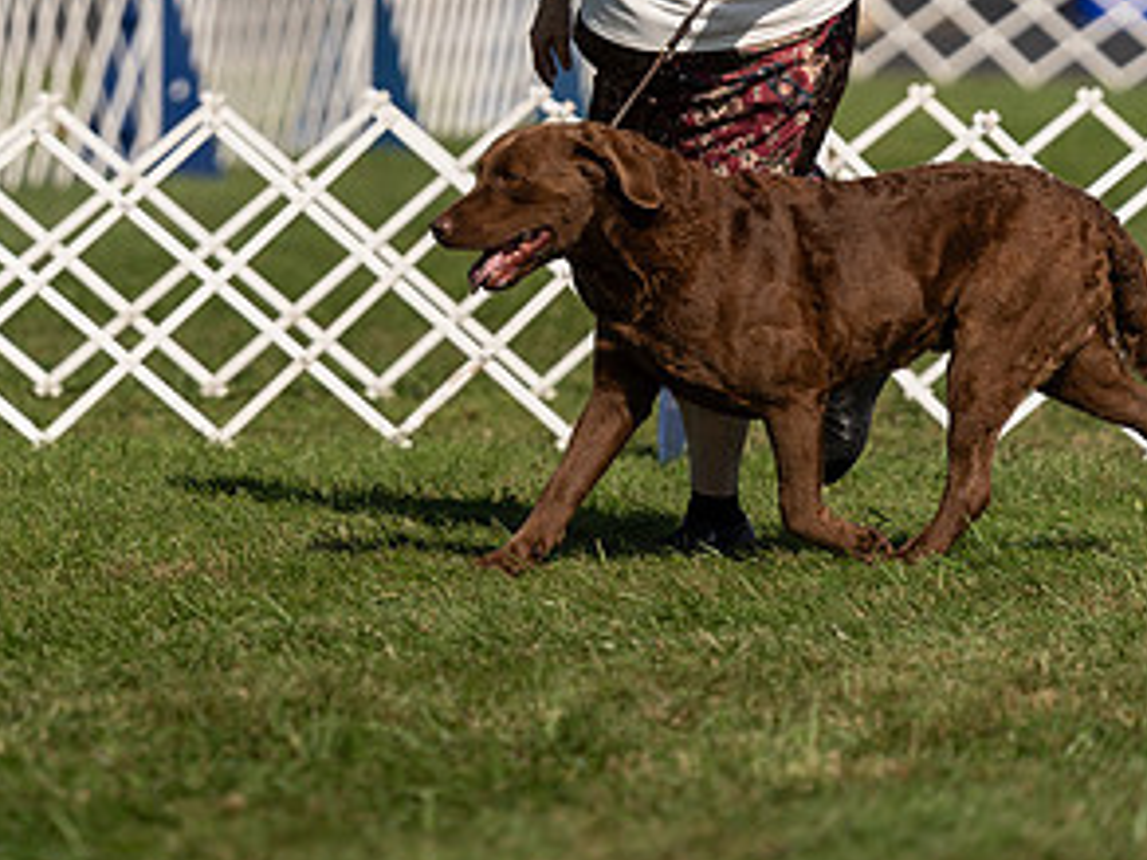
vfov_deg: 3.3
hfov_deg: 4.5
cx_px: 442
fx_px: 14745
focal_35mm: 445
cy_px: 8
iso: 100
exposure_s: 1/2500
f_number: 3.2
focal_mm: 200
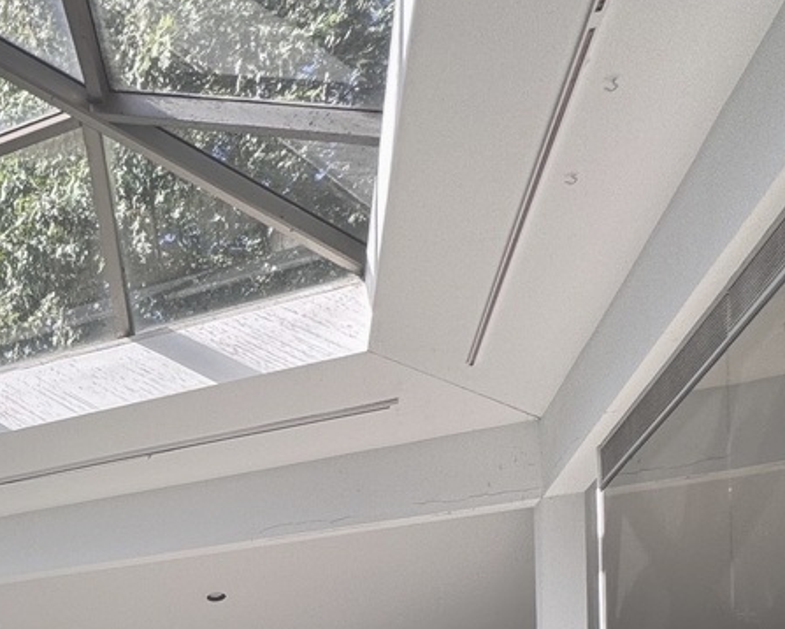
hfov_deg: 29.0
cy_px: 838
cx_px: -353
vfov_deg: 27.8
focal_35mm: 44
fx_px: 1023
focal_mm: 2.22
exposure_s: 1/194
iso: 40
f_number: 2.2
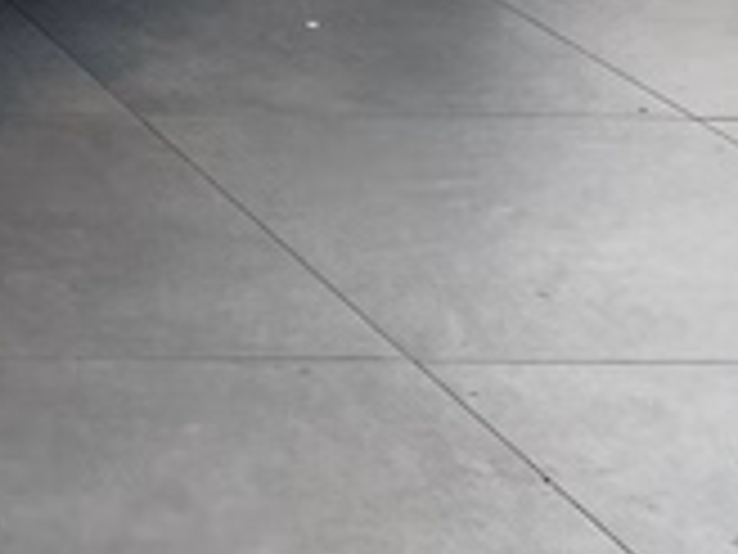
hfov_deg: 12.9
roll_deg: -0.6
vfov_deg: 11.1
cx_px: -860
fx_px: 2708
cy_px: -315
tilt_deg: -11.7
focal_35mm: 127
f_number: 1.6
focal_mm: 4.2
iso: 100
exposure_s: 1/100
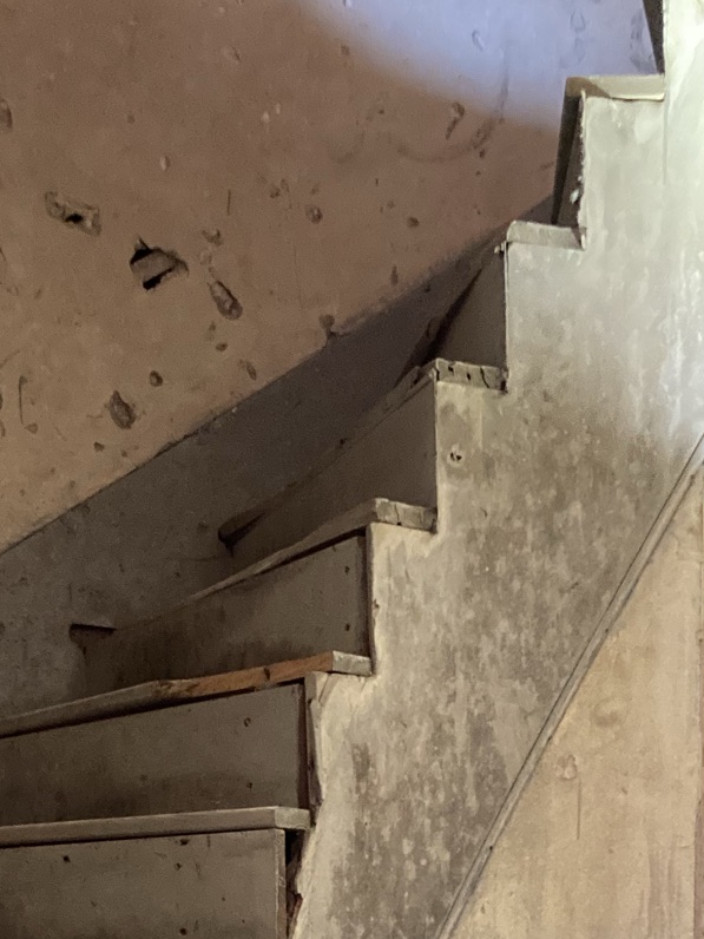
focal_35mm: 72
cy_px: 1206
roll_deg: +0.6
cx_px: 415
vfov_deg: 23.9
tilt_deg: -4.0
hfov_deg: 20.4
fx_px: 1952
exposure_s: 1/30
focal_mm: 3.99
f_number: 1.8
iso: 640
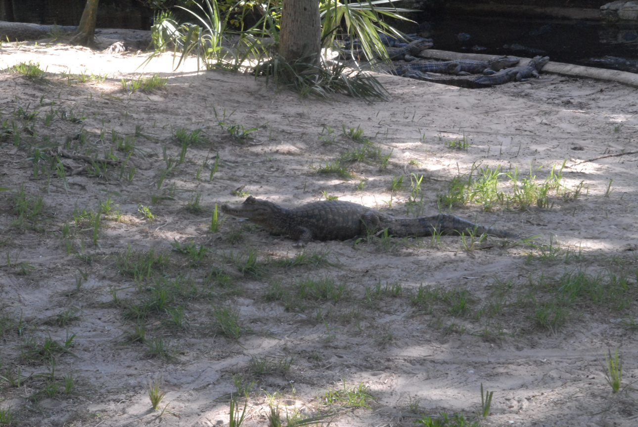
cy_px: 214
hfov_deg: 19.4
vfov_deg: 13.1
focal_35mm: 105
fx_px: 1863
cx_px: 319
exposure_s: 1/50
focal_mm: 70
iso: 1100
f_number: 18
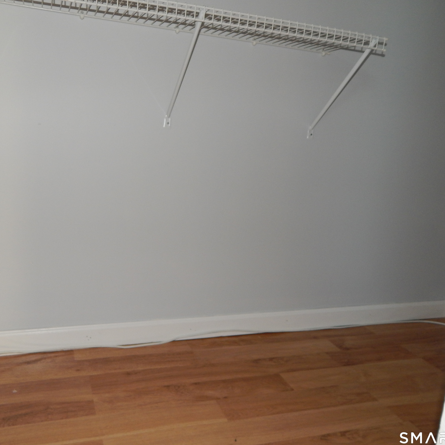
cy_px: 222
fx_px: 436
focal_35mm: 30
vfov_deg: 54.0
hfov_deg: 53.8
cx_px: 187
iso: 200
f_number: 3.1
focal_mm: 4.5
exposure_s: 1/30
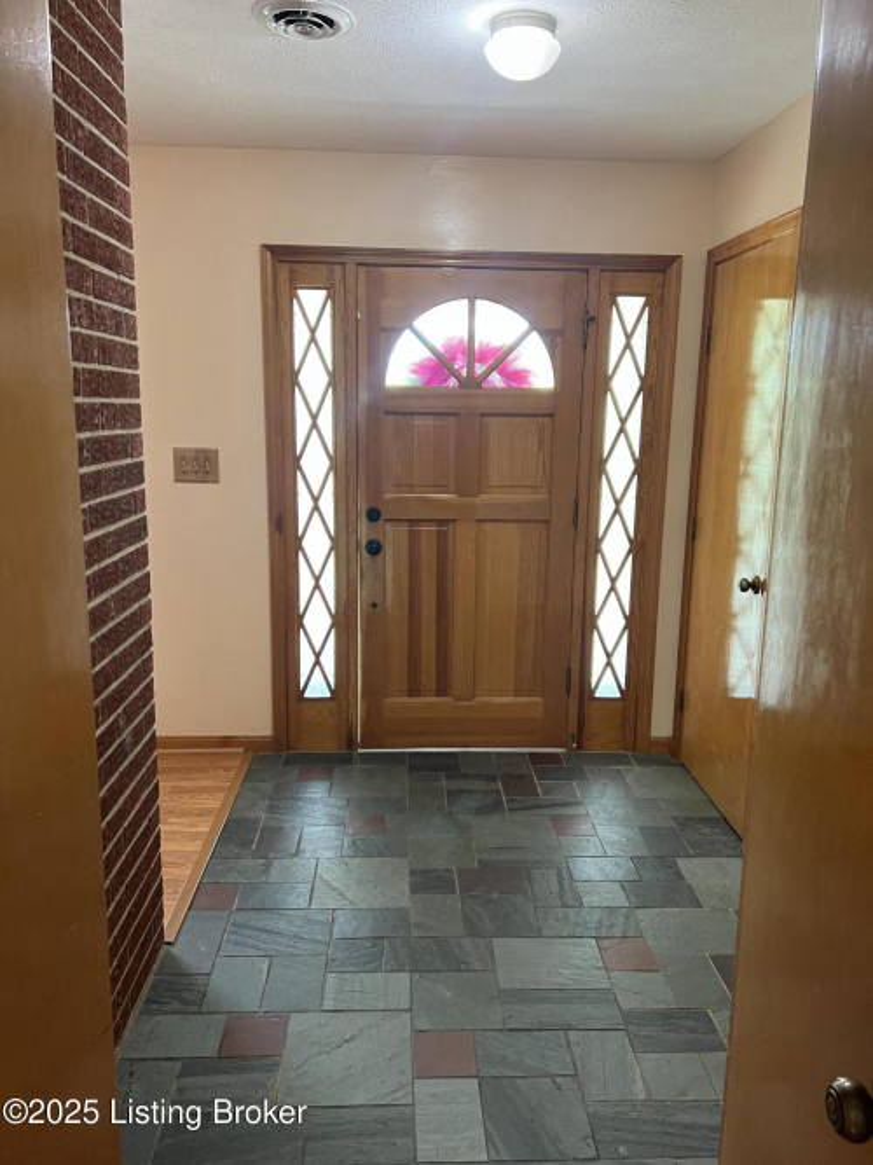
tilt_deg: -11.4
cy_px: 582
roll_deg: +0.0
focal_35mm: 26
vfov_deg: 67.3
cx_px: 436
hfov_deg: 53.0
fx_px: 875
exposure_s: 1/60
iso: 160
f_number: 1.5
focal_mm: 5.7
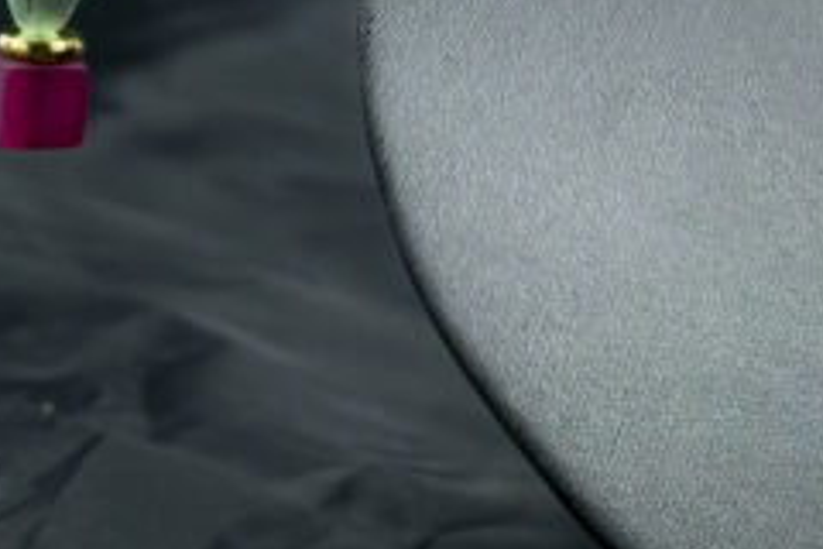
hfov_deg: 9.1
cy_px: 112
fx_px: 5166
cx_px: 247
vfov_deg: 6.1
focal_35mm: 226
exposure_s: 1/250
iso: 8000
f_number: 9
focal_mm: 53
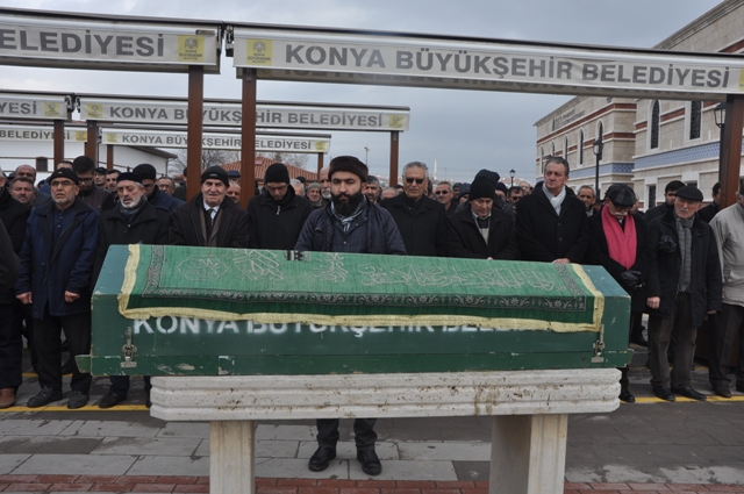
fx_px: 743
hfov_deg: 53.2
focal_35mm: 36
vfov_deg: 36.8
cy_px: 247
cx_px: 372
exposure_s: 1/250
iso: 200
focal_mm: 24
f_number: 8
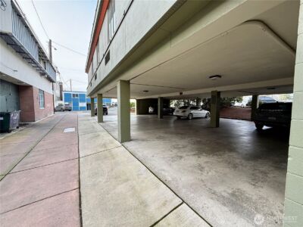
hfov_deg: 102.1
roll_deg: +1.2
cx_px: 152
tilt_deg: -1.7
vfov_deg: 85.7
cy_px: 114
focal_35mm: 14
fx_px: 123
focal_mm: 2.22
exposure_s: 1/116
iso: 50
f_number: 2.2
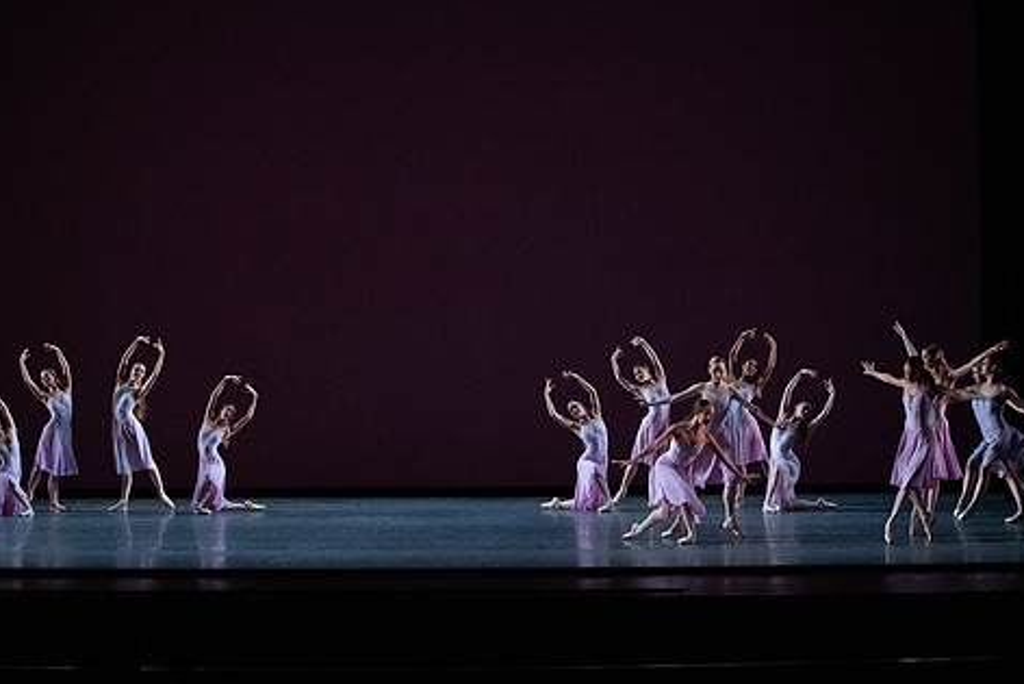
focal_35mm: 86
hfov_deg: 23.6
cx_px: 469
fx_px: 2447
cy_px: 309
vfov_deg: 15.9
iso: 12800
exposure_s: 1/400
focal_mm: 70
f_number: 9
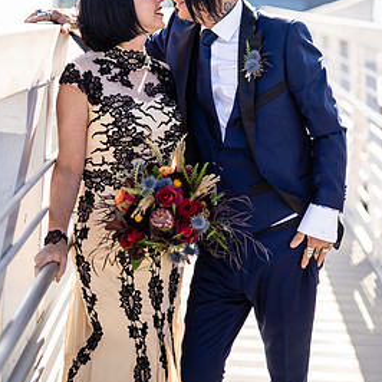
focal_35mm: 72
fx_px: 899
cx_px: 207
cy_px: 118
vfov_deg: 23.8
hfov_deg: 24.0
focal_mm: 50
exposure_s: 1/6400
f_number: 1.4
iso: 200
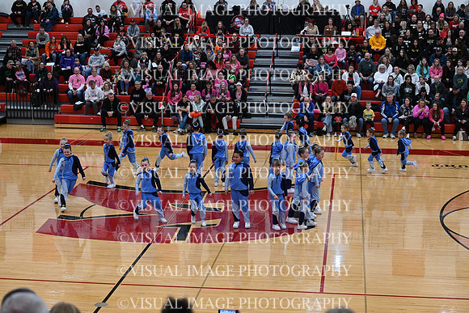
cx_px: 234
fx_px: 912
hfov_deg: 28.8
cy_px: 156
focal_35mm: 70
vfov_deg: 19.5
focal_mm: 70
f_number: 4
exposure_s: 1/400
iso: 4000
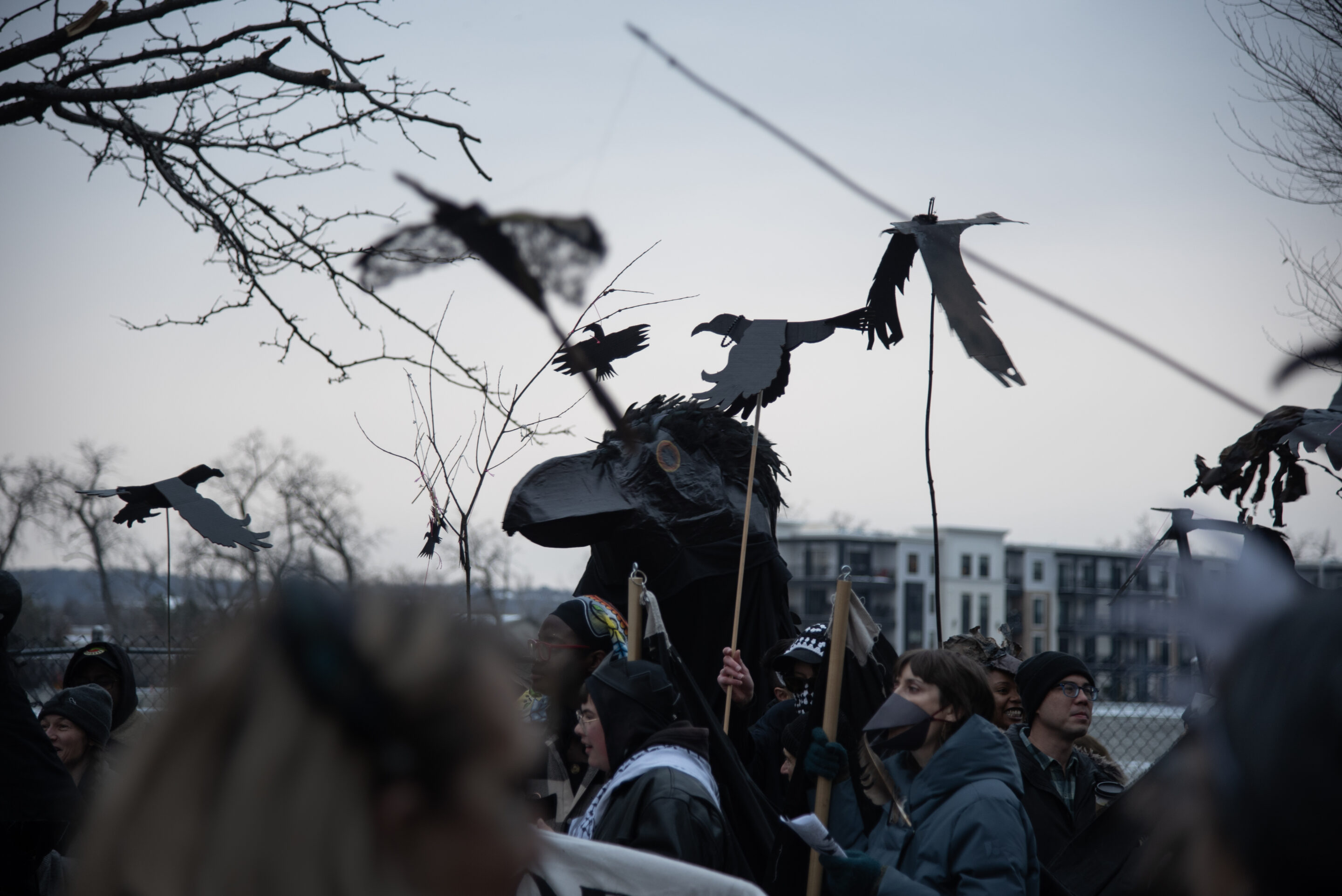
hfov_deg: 23.6
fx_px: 3207
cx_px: 671
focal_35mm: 86
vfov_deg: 15.9
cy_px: 448
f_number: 4
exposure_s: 1/125
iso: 320
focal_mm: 86
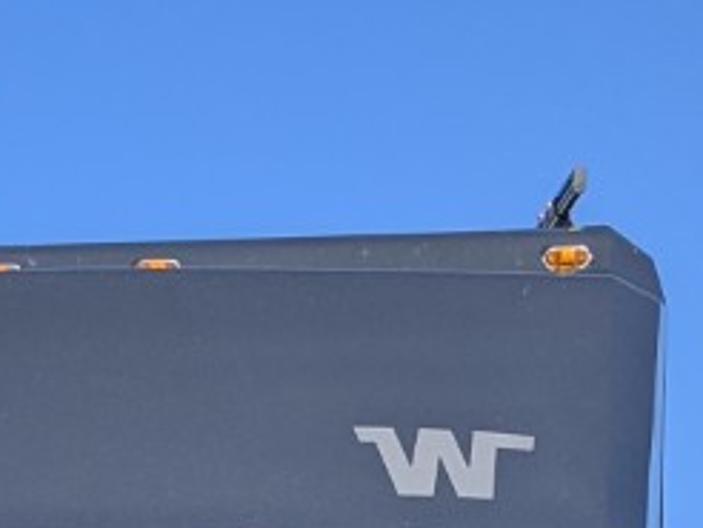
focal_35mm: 136
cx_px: -56
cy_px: 1421
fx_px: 2765
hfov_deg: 14.2
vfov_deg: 9.3
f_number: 1.85
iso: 42
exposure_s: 1/2899
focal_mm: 6.81
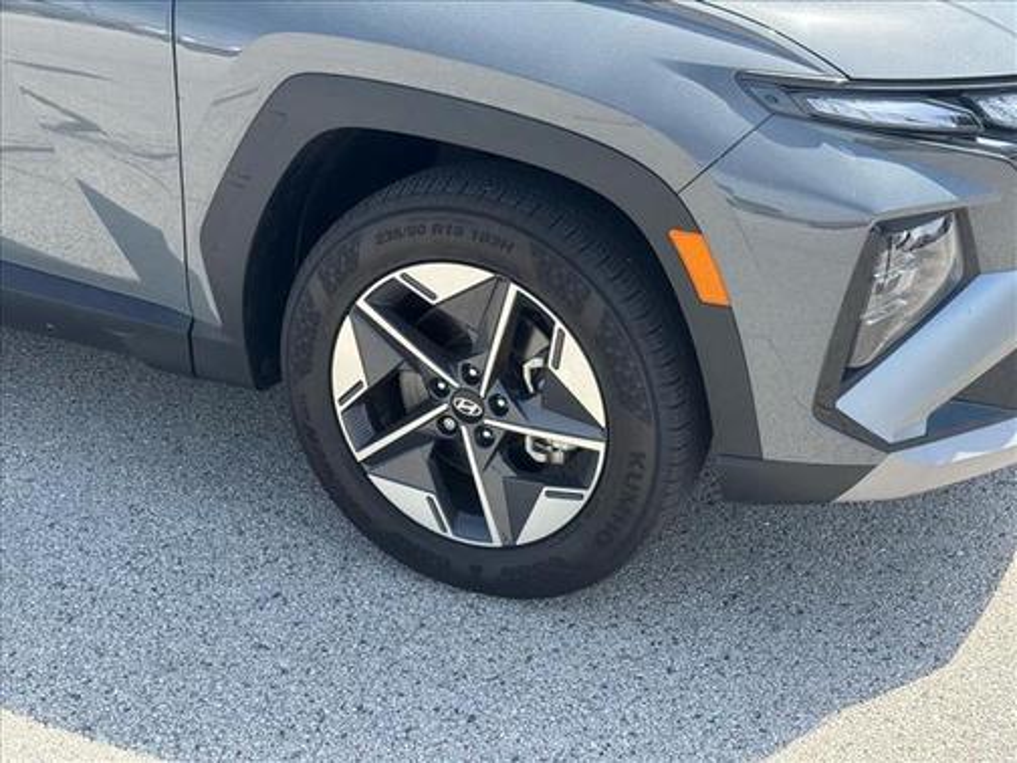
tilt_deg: -24.0
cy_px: 382
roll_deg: +1.2
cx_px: 508
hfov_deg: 39.7
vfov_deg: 30.3
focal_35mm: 48
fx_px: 1410
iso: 64
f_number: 1.78
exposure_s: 1/1287
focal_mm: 6.76
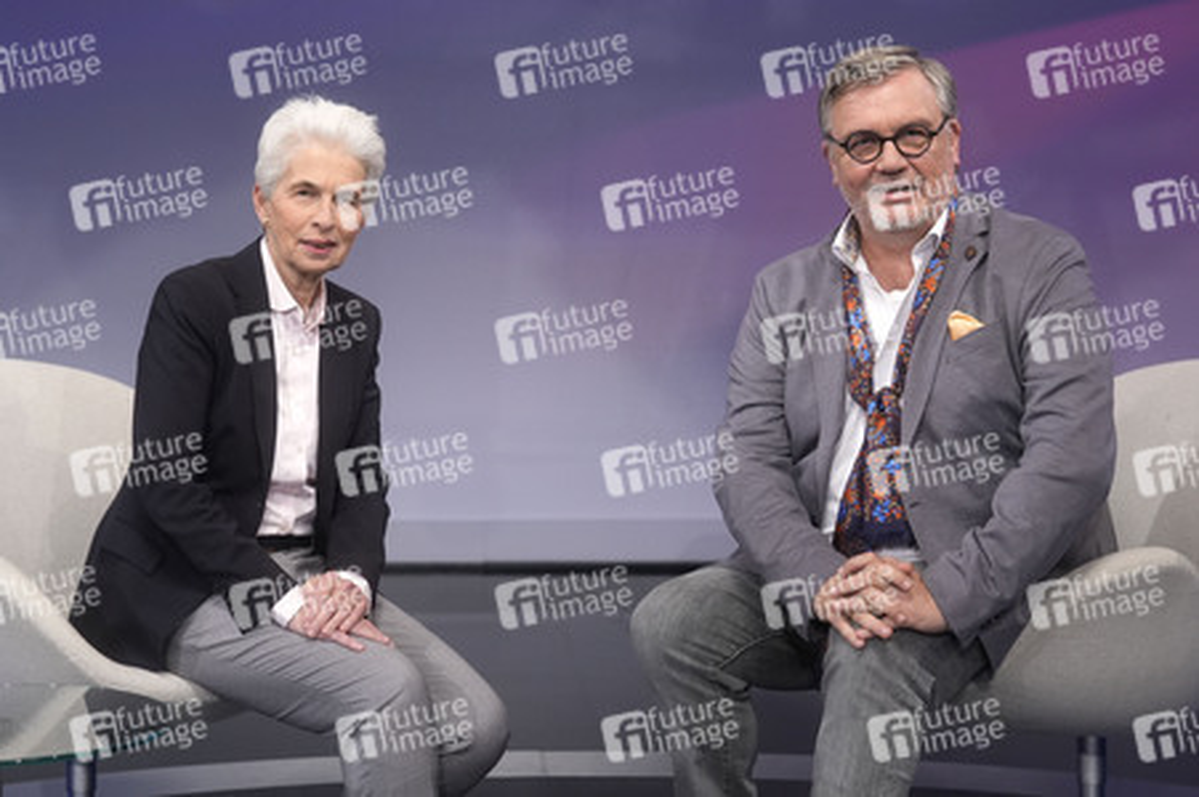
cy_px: 398
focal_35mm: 45
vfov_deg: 29.8
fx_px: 1498
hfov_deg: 43.6
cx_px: 600
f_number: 2.2
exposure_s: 1/250
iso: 640
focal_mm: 30
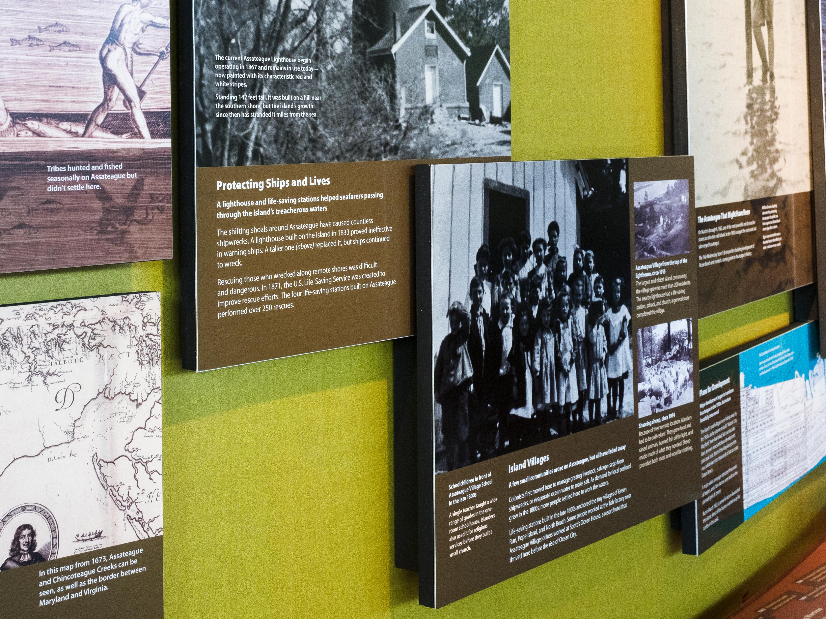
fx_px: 1432
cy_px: 67
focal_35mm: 60
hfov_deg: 32.2
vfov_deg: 23.8
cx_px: 408
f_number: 6.4
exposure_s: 1/125
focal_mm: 27.4
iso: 800
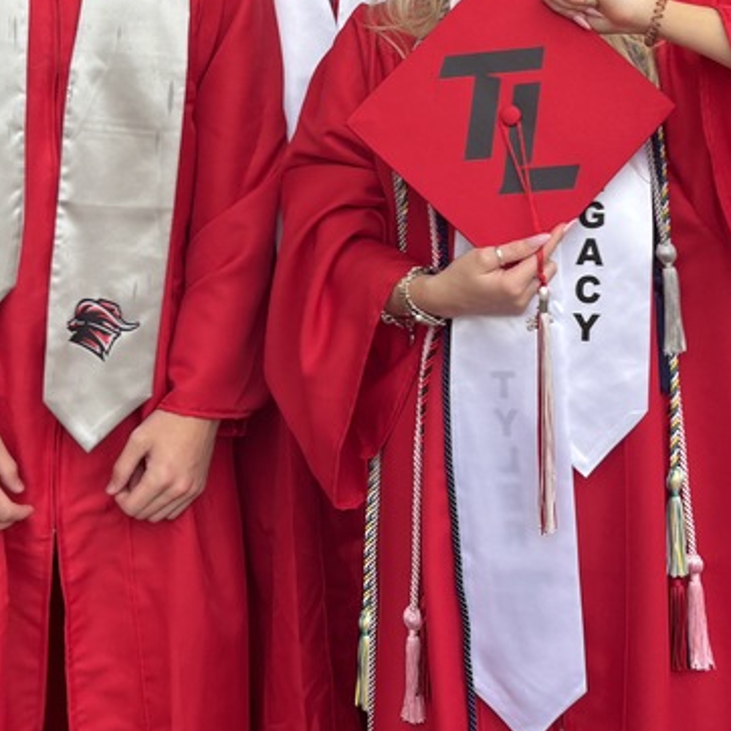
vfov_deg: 25.2
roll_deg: +2.2
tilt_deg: -4.9
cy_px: 4
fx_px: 1553
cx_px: 525
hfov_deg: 26.2
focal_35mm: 65
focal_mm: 5.96
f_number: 1.6
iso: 64
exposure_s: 1/121
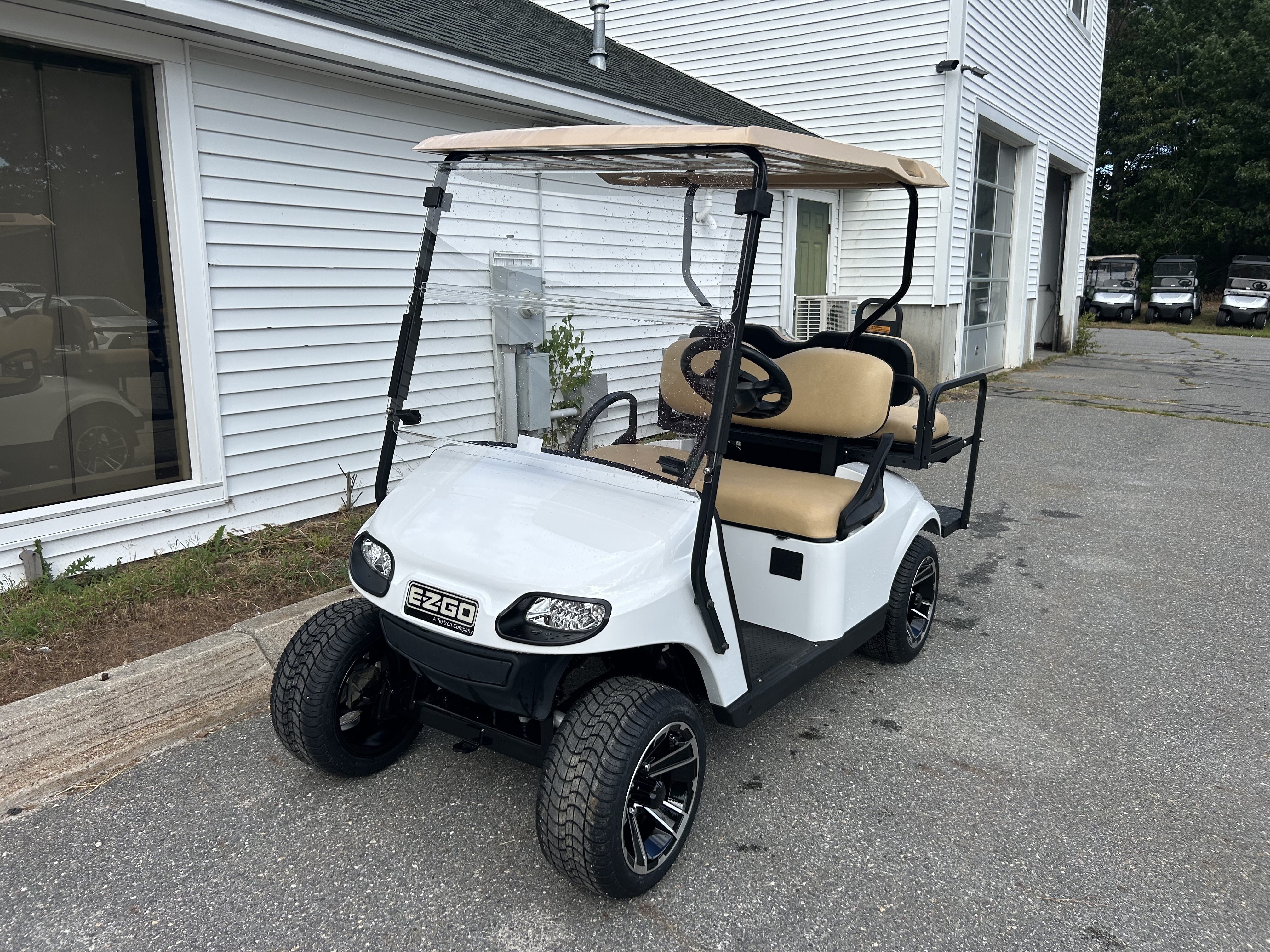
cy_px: 476
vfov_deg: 53.1
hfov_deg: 67.3
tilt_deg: -11.4
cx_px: 635
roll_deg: +0.5
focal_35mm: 26
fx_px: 954
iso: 50
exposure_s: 1/2841
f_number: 1.5
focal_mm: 5.7
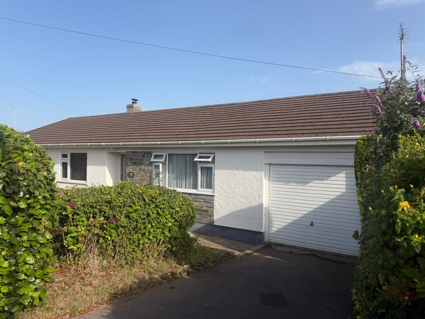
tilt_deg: -0.5
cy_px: 160
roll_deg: -0.4
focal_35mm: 24
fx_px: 295
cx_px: 212
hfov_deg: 71.6
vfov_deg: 56.8
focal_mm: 6.76
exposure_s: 1/3584
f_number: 1.78
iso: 80
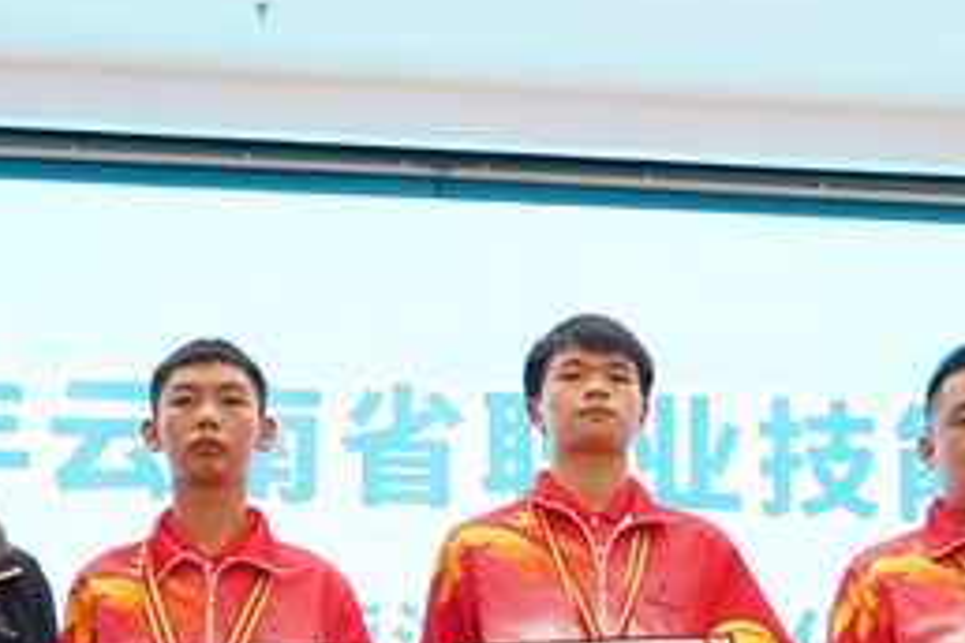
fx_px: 1796
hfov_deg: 30.1
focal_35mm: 67
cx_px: 460
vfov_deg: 19.2
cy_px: 772
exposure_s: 1/30
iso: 1000
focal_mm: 27
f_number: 6.3
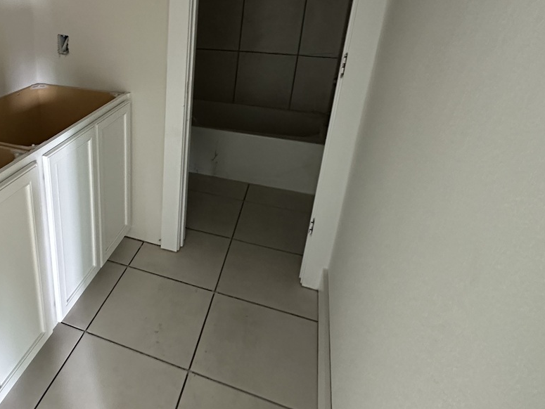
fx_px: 410
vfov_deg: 51.9
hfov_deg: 62.7
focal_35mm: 26
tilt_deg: -21.5
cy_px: 131
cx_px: 125
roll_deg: -0.1
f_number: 2.2
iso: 1000
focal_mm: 2.22
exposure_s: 1/60
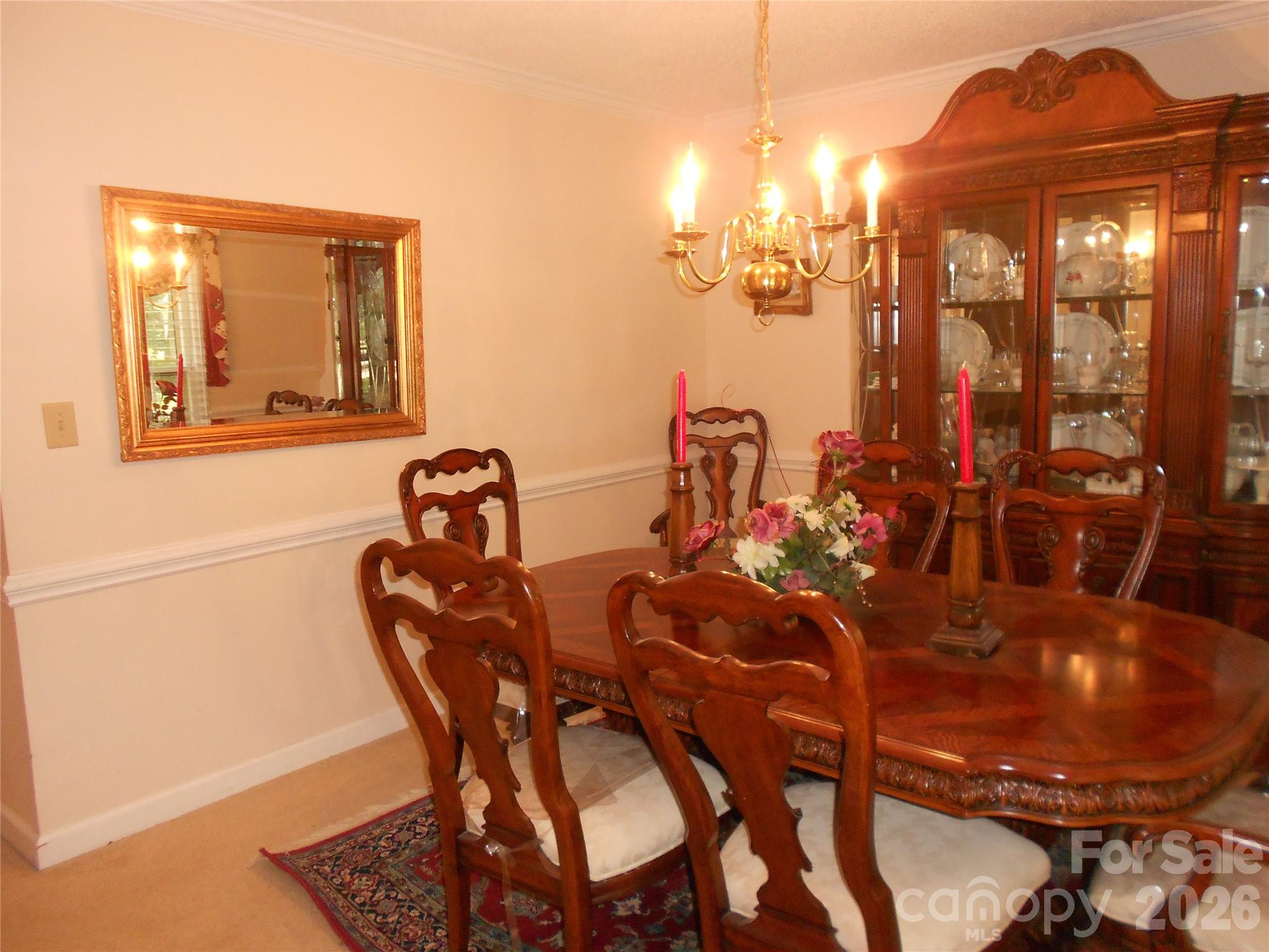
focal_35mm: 26
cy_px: 476
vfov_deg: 53.1
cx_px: 634
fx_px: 953
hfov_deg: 67.3
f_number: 3.2
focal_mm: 4.6
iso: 250
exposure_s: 1/25
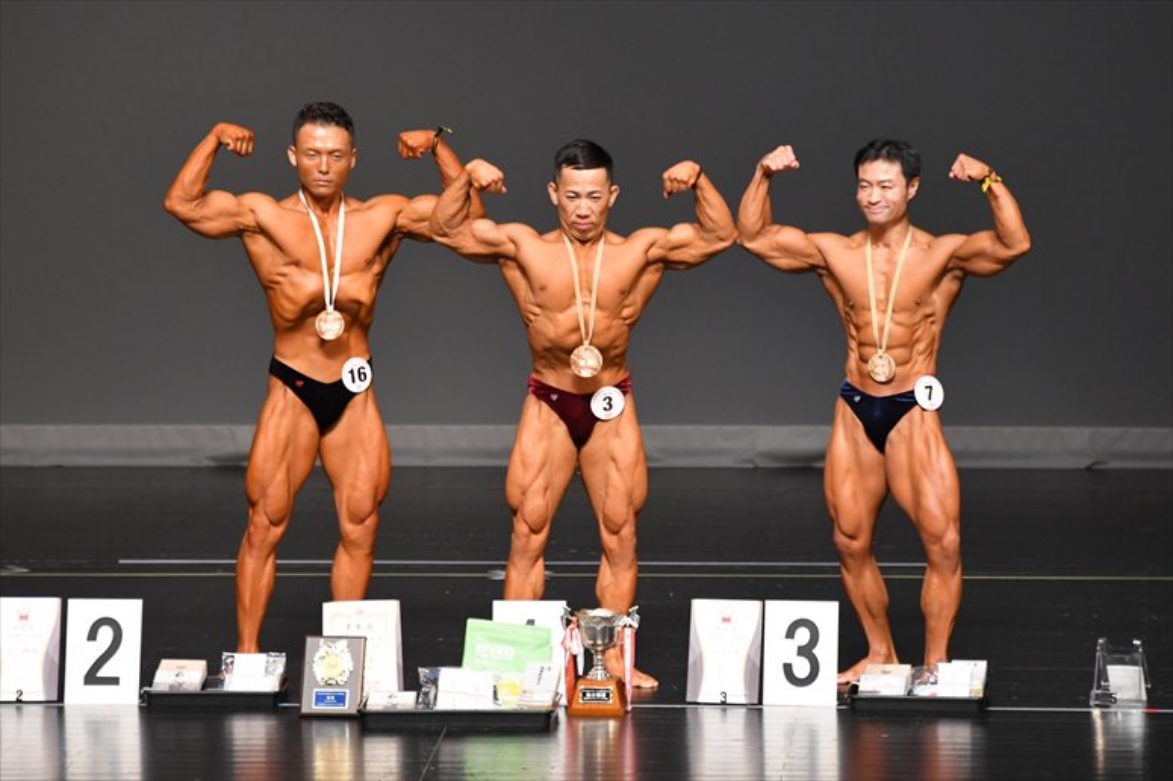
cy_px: 390
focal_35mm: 300
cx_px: 586
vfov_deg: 4.6
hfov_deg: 6.9
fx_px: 9770
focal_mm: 200
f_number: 5.6
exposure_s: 1/400
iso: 2500
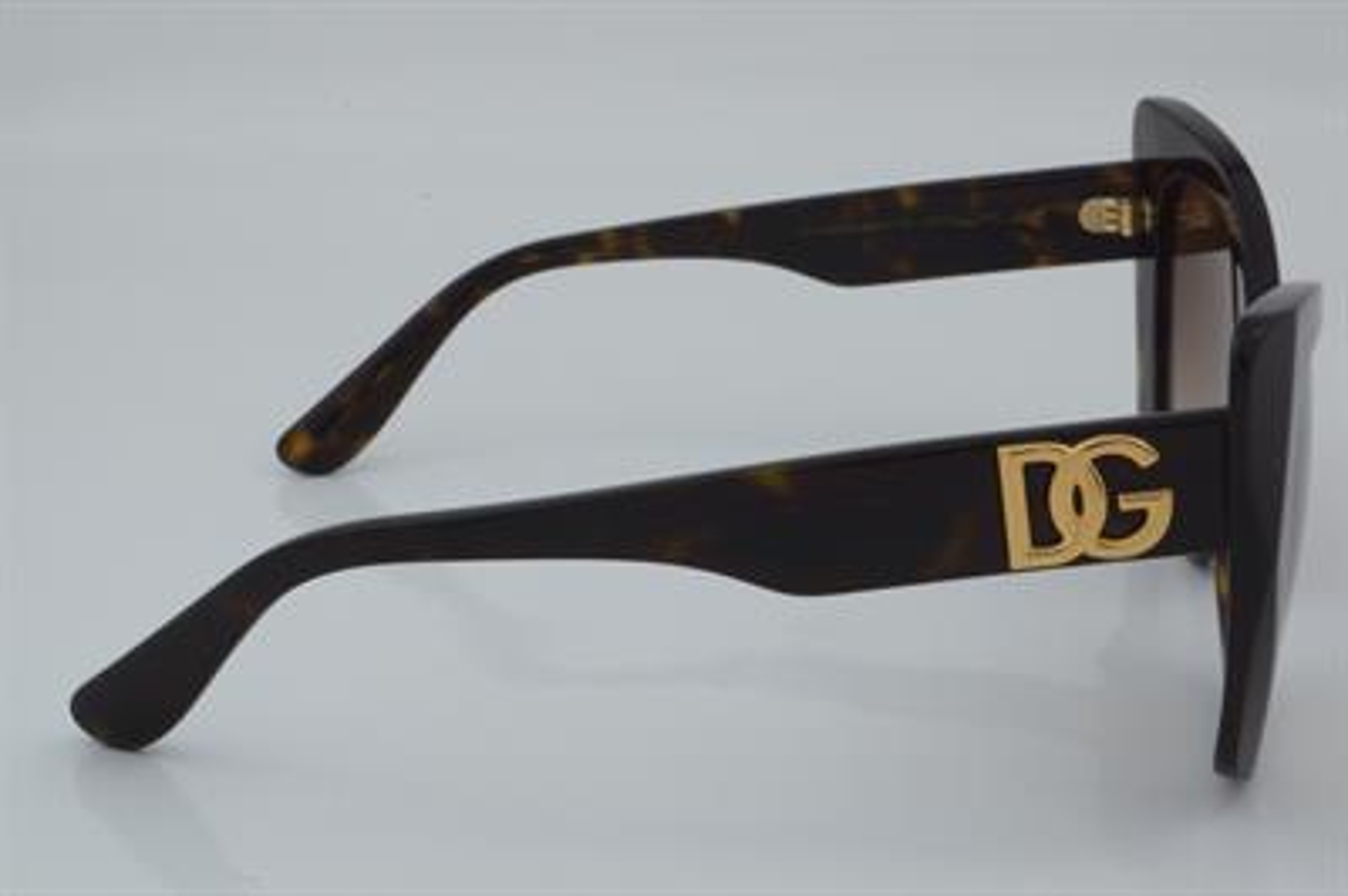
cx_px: 674
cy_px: 448
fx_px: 2806
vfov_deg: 18.2
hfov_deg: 27.0
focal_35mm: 75
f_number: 32
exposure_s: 1/4
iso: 100
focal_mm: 50
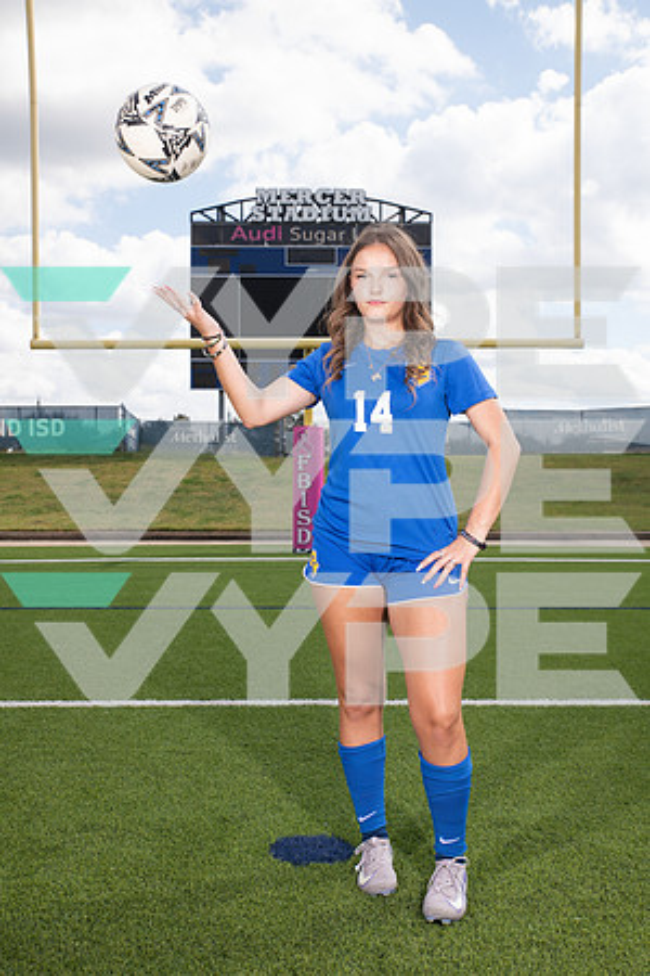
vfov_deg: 50.7
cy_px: 488
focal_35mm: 38
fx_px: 1029
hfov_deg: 35.1
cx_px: 325
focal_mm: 38
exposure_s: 1/320
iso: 125
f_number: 7.1
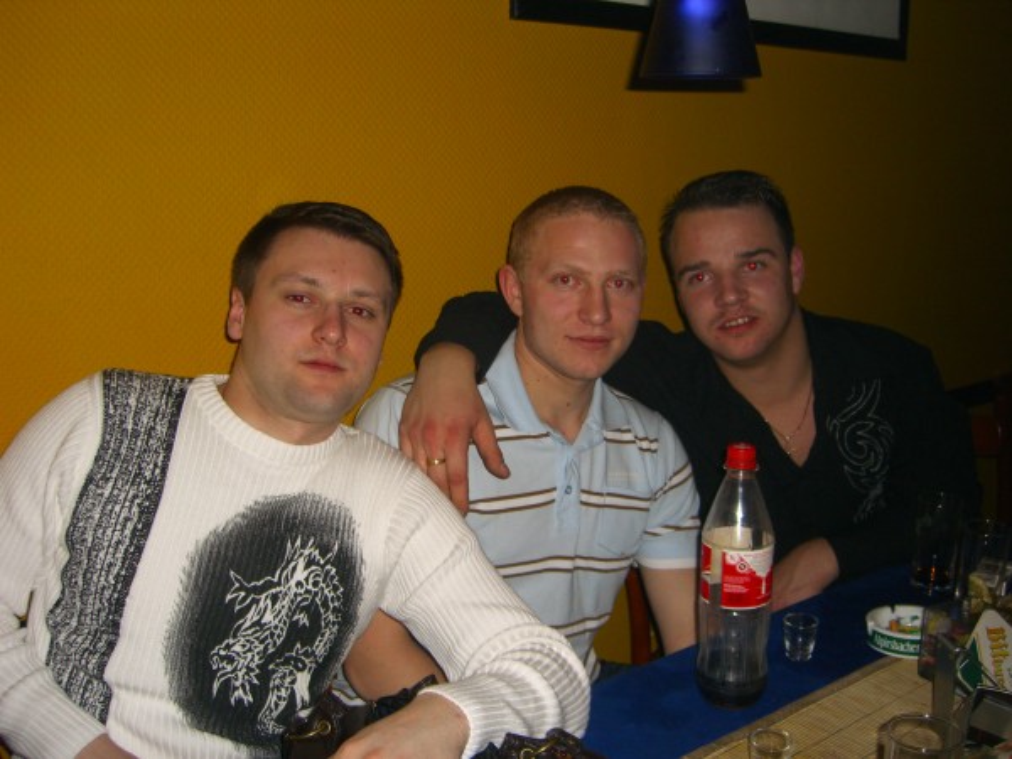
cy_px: 380
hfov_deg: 49.0
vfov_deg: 37.7
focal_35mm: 38
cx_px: 506
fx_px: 1111
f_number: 2.8
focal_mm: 7.9
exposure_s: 1/60
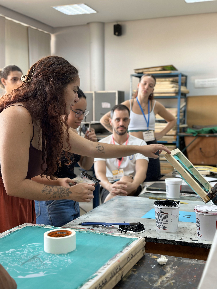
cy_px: 144
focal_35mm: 48
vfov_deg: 39.7
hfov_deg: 30.3
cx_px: 108
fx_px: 401
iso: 100
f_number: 1.78
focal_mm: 6.86
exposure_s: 1/60
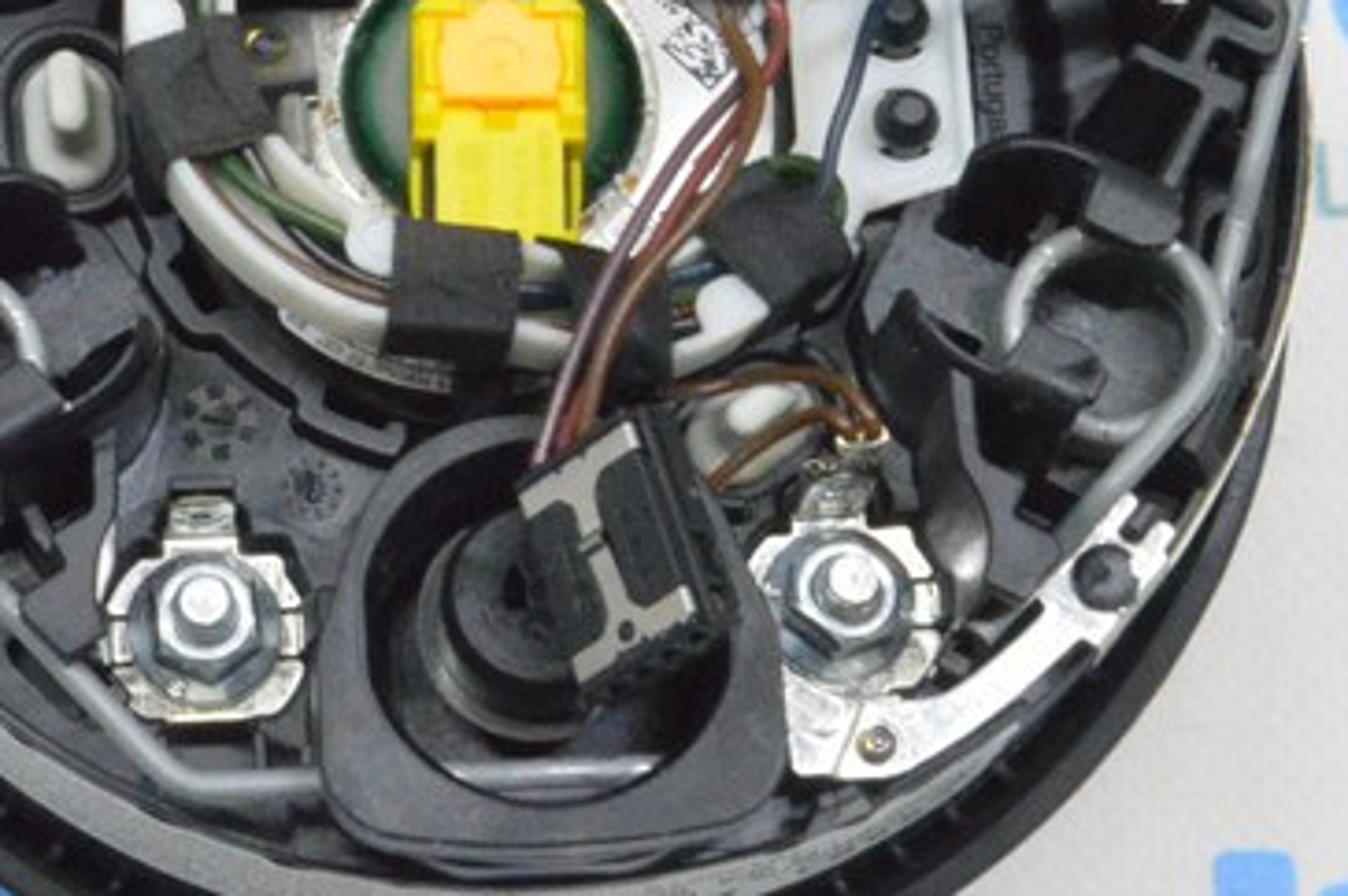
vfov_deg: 11.5
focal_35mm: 118
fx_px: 4414
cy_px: 43
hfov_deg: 17.2
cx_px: 281
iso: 6400
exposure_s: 1/15
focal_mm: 28
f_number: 20
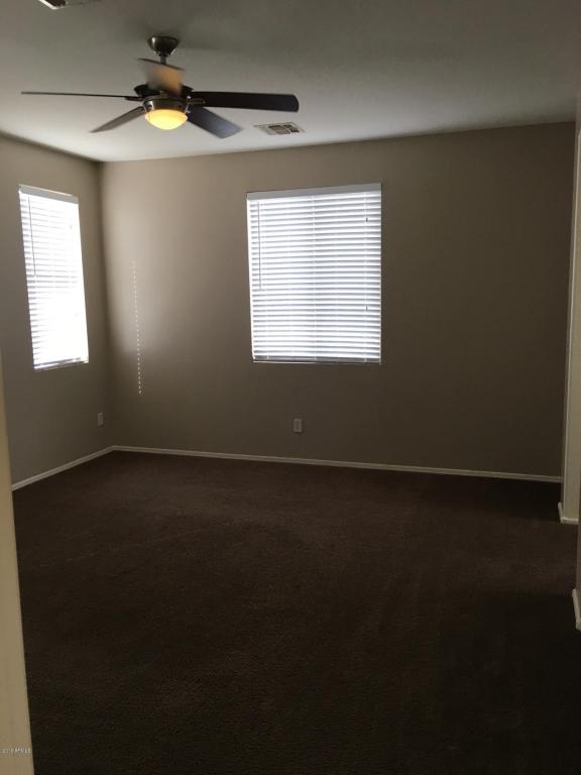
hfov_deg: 48.2
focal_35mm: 29
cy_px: 388
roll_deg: +1.6
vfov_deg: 61.7
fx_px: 649
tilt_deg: -7.2
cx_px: 290
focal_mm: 4.15
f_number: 2.2
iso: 40
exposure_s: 1/30
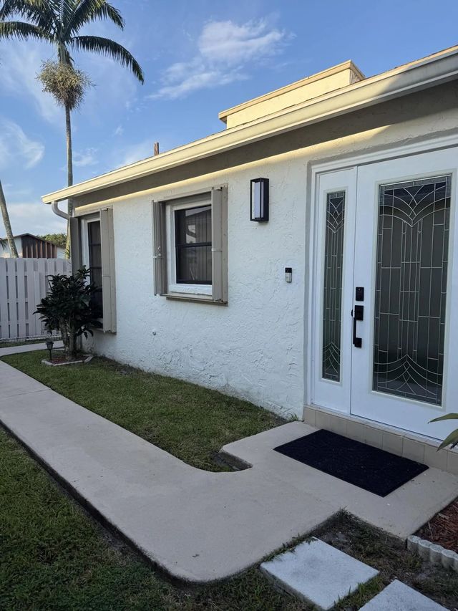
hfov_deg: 56.8
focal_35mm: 24
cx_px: 229
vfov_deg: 71.6
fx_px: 423
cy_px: 306
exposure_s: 1/1292
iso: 80
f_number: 1.78
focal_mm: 6.76
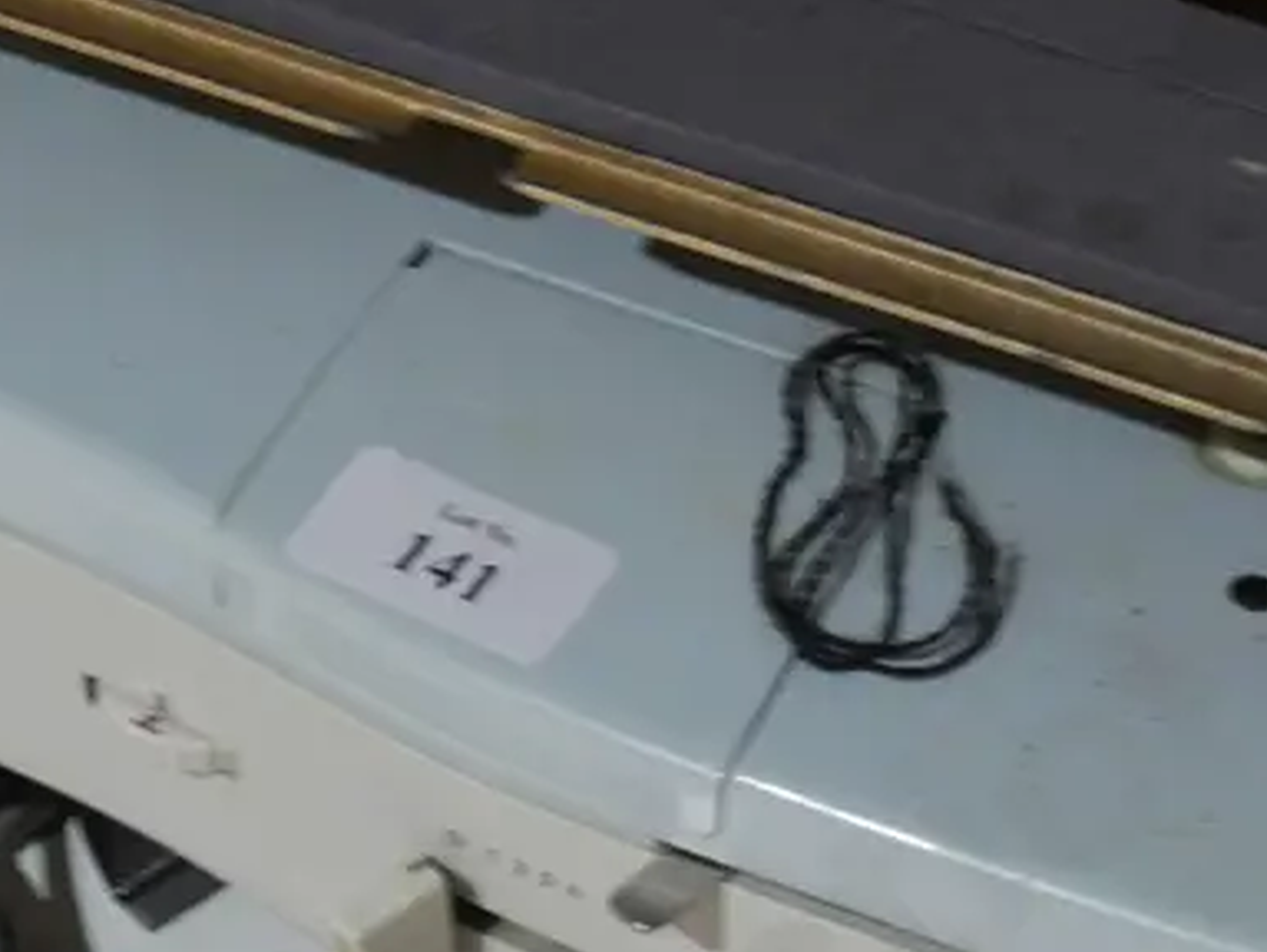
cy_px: 1083
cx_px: 685
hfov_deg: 16.0
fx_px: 4506
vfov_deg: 11.9
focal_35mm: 123
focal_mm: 23
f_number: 5.1
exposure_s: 1/60
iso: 1000
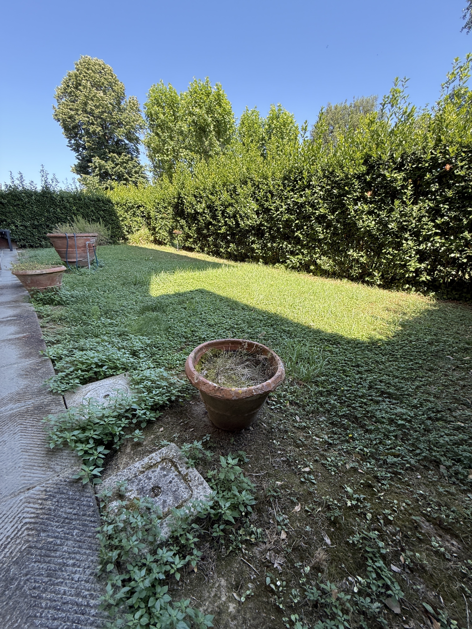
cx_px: 236
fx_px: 255
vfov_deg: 102.1
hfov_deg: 85.7
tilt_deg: -17.4
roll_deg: -2.7
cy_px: 314
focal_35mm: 14
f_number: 2.2
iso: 50
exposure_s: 1/241
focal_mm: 2.22
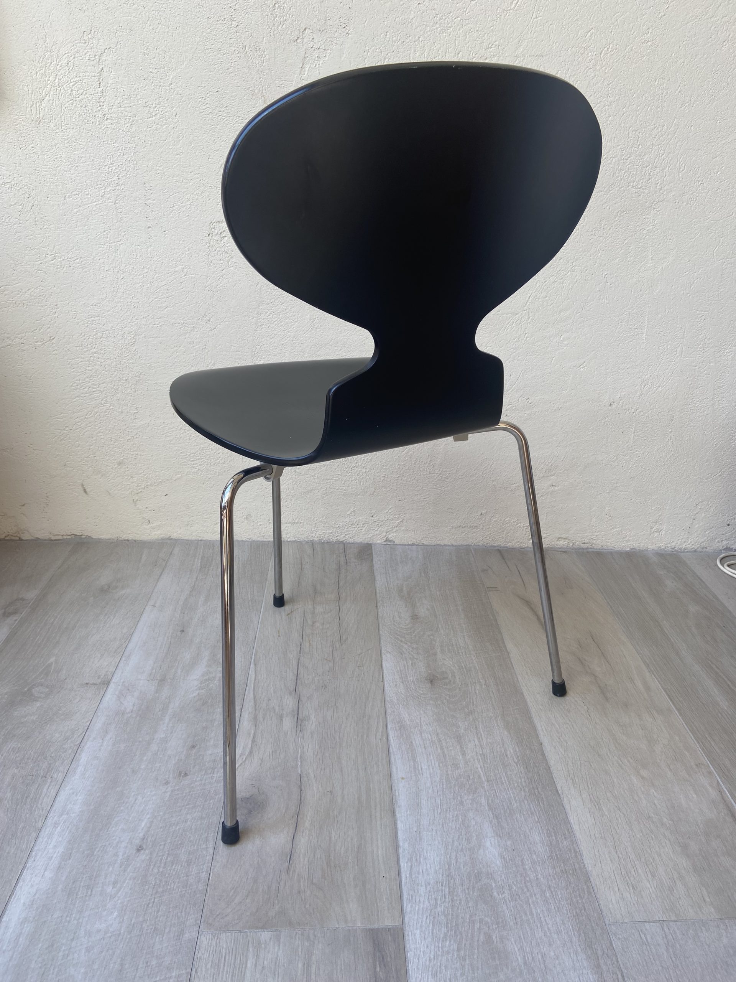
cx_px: 368
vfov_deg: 67.3
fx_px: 737
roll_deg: -0.1
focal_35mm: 26
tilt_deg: -22.1
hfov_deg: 53.1
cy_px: 491
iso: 32
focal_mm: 4.25
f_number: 1.8
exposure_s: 1/224
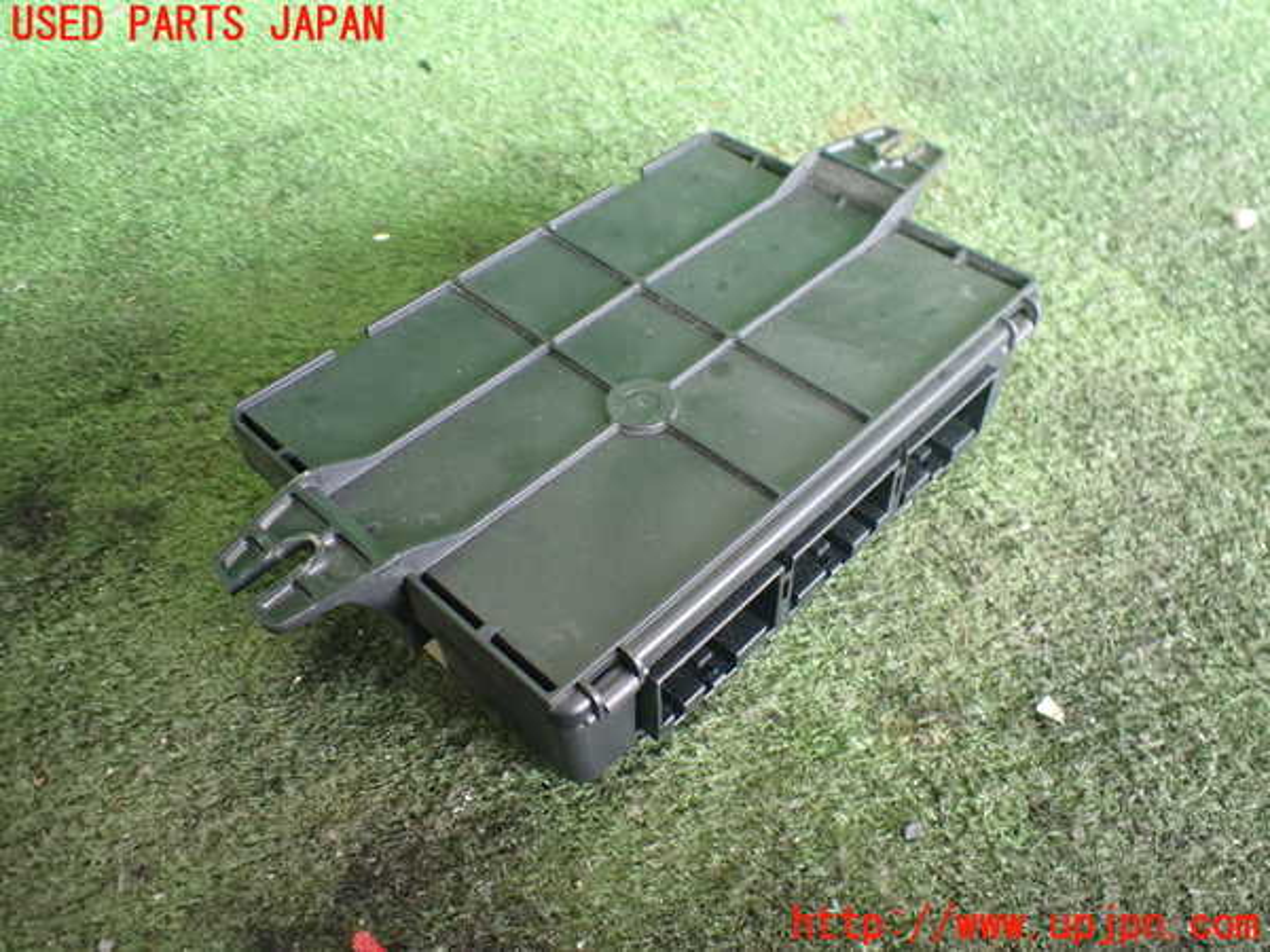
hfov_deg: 60.0
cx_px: 635
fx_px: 1101
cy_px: 476
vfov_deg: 46.8
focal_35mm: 30
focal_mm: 5.4
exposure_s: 1/100
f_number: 2.3
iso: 800
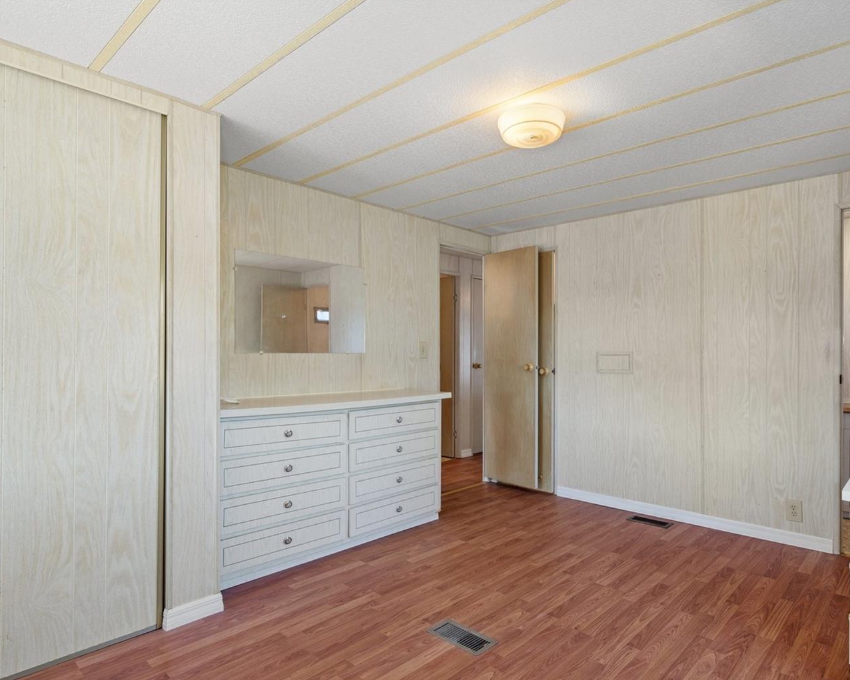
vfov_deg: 68.1
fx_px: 503
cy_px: 353
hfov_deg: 79.7
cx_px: 494
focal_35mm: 20
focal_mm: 17
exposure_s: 1.6
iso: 320
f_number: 8
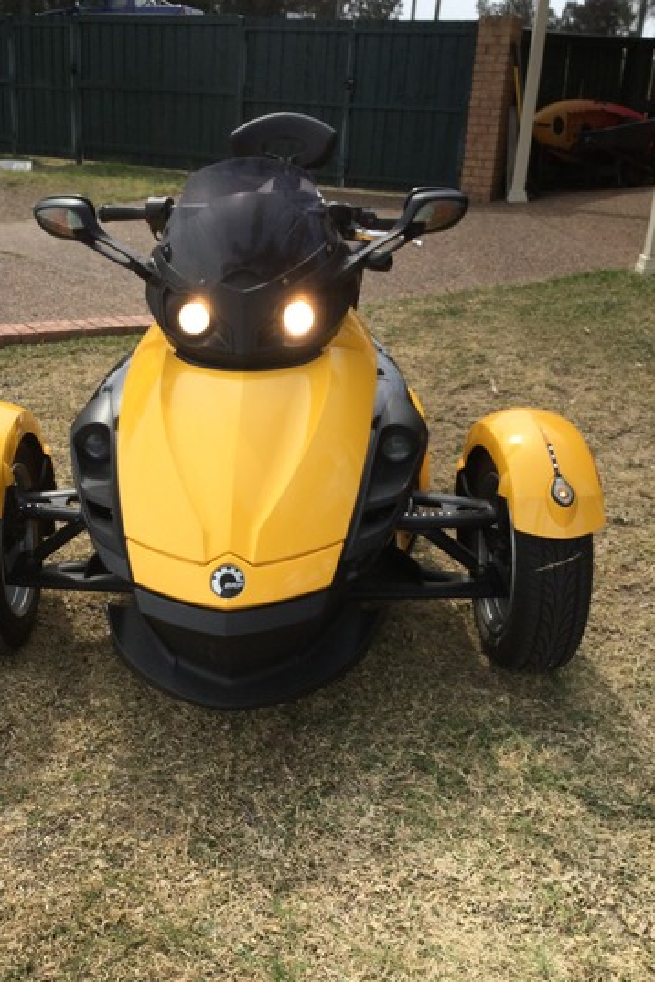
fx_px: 982
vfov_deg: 53.1
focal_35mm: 36
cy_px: 525
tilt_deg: -24.2
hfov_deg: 36.8
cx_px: 269
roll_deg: -3.4
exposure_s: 1/994
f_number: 2.4
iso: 25
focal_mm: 3.3
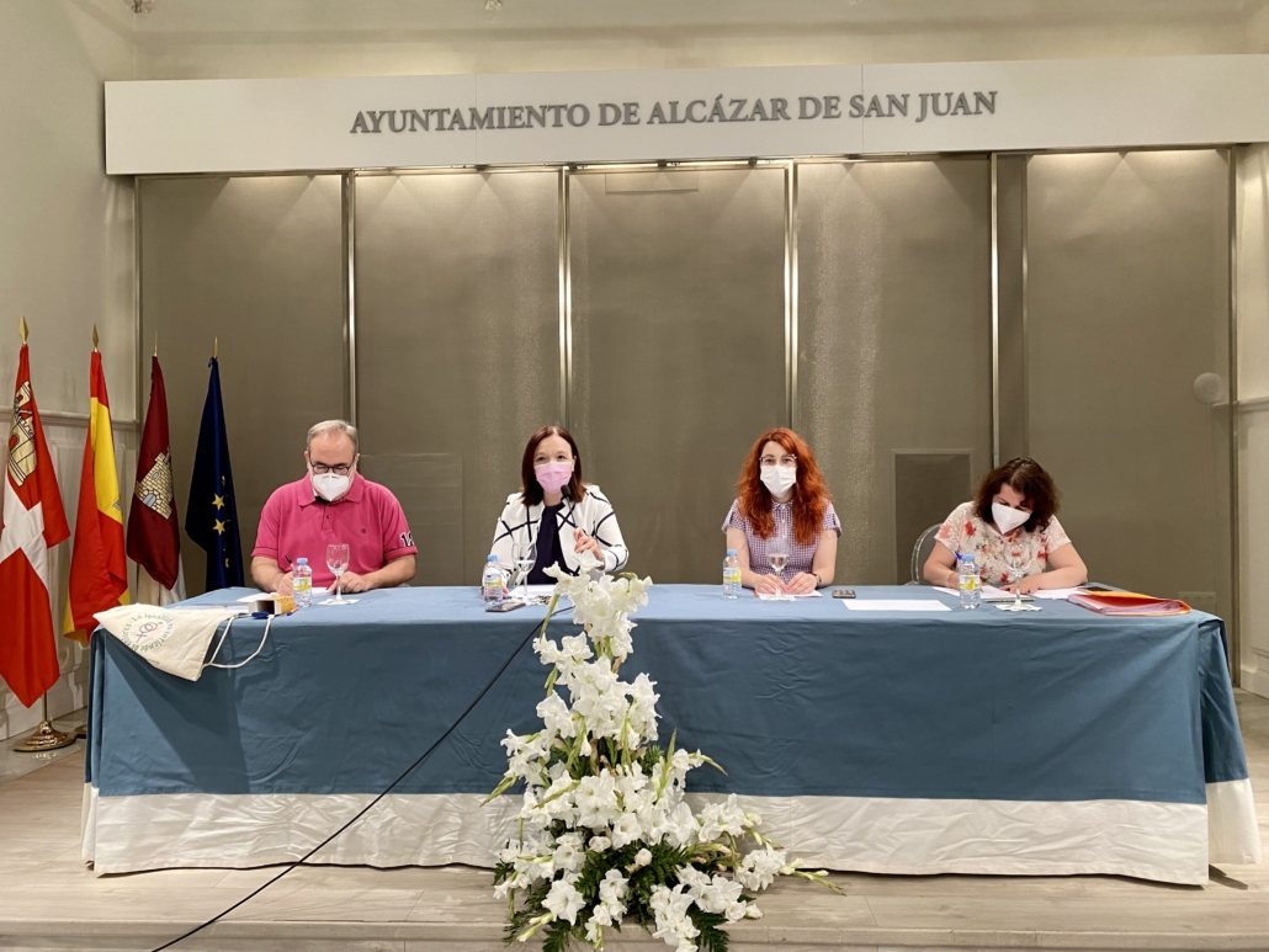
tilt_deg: -1.5
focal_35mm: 26
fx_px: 953
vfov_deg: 53.1
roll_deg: -0.2
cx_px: 634
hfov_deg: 67.3
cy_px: 476
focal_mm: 4.25
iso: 125
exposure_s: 1/50
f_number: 1.8
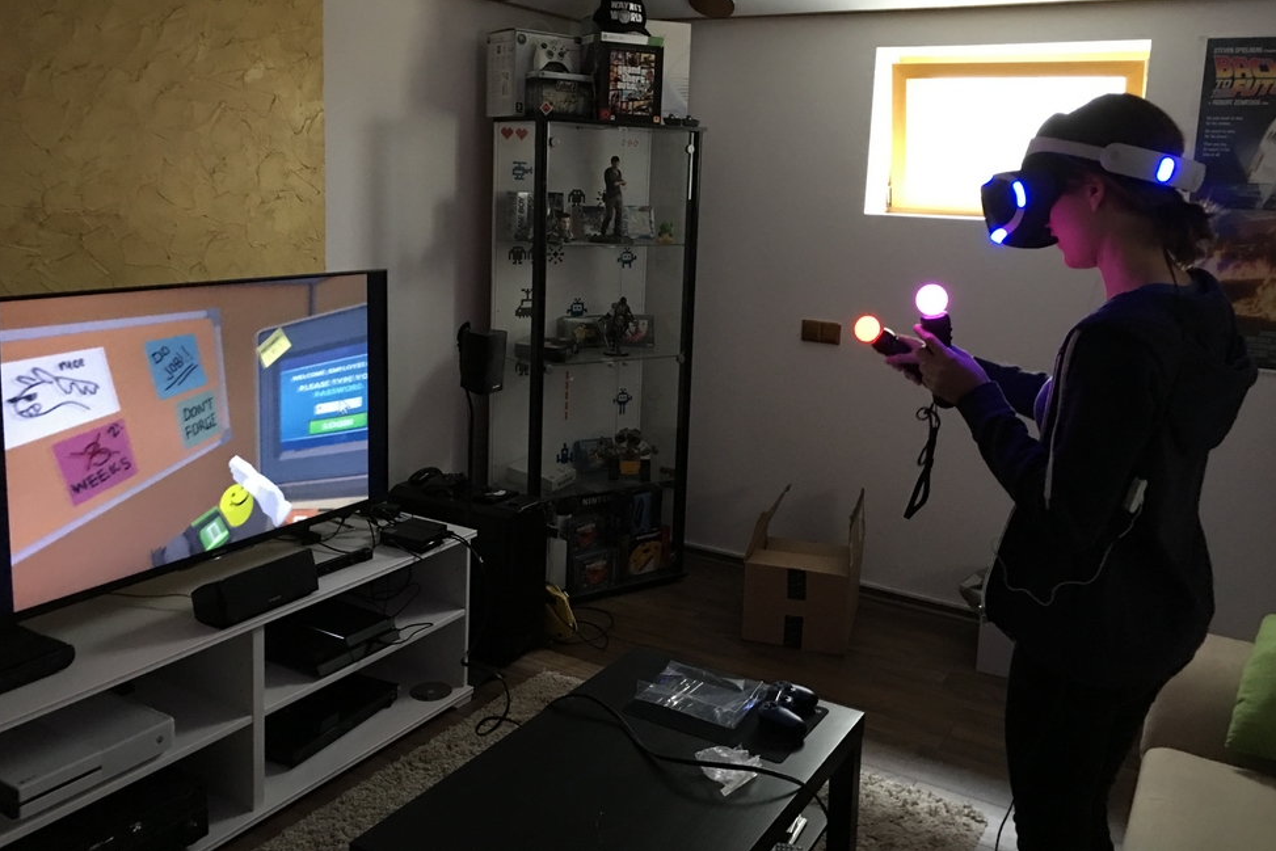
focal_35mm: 31
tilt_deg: -7.6
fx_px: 1099
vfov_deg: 42.2
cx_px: 633
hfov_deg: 60.3
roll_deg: -2.3
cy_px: 363
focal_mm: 4.15
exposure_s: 1/8
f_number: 2.2
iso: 160
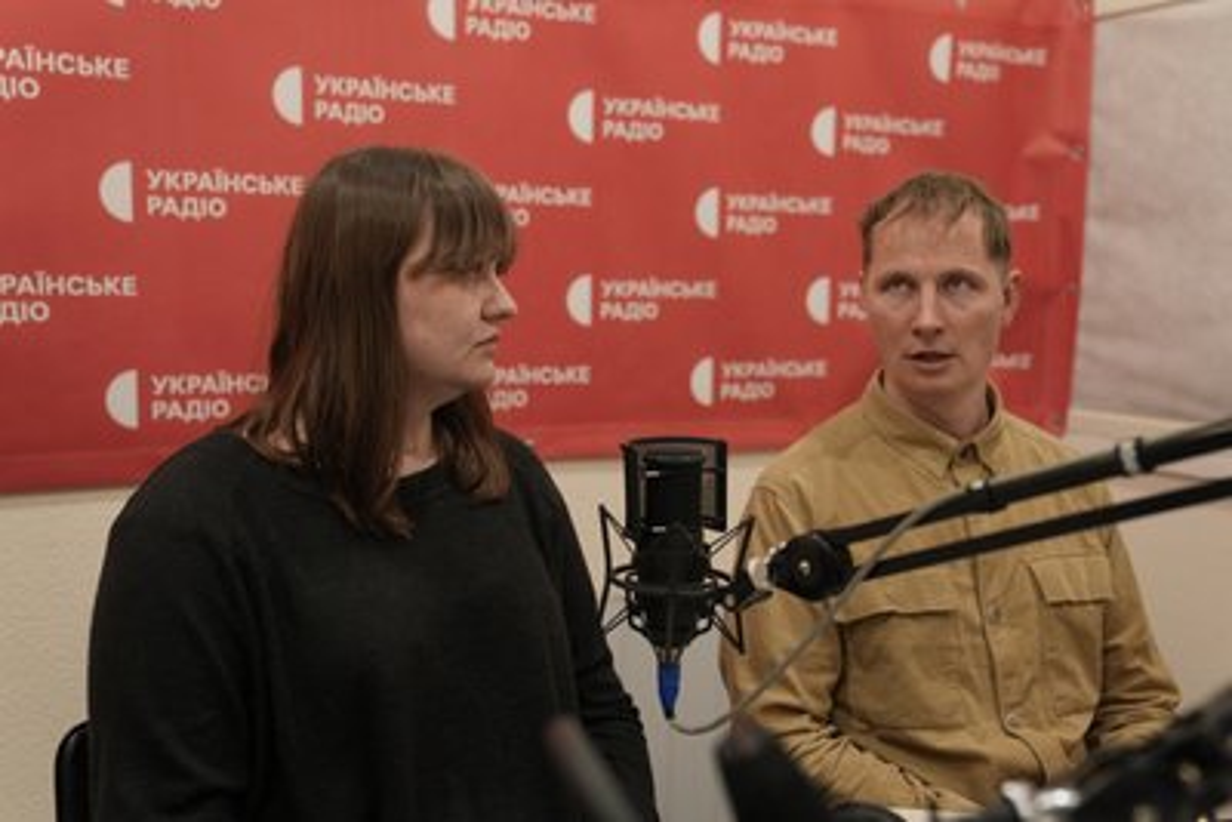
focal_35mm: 41
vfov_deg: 32.7
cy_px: 411
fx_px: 1404
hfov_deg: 47.4
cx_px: 616
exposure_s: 1/200
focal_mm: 41
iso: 1250
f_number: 2.8
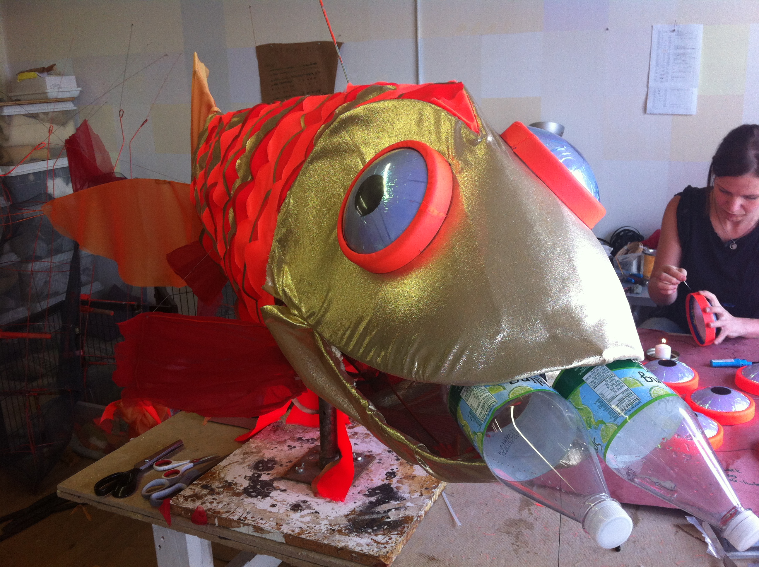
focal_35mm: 35
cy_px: 284
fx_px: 766
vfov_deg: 40.6
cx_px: 380
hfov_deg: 52.7
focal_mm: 3.85
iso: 100
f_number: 2.8
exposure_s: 1/40
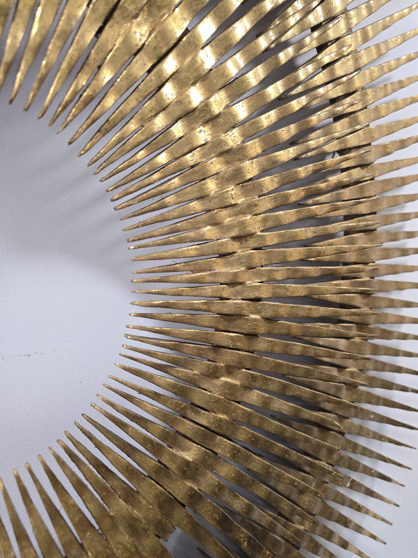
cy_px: 279
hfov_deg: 58.9
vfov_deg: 73.9
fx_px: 370
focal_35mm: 23
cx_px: 209
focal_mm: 6.3
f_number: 1.7
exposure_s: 1/100
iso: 200
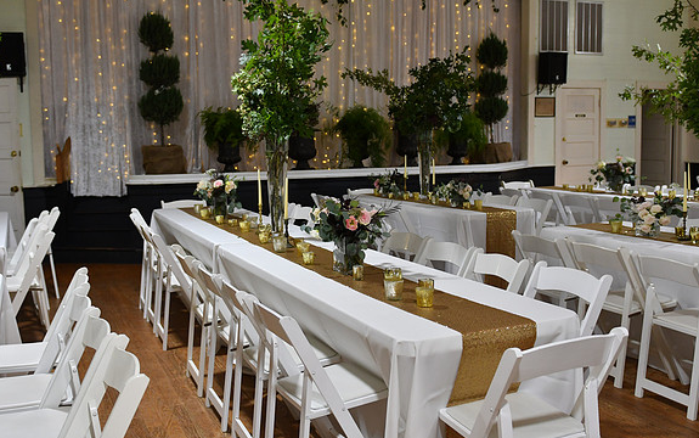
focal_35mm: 37
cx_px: 350
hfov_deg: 52.7
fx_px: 705
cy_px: 205
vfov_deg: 34.5
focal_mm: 24
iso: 1000
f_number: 2.8
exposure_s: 1/400
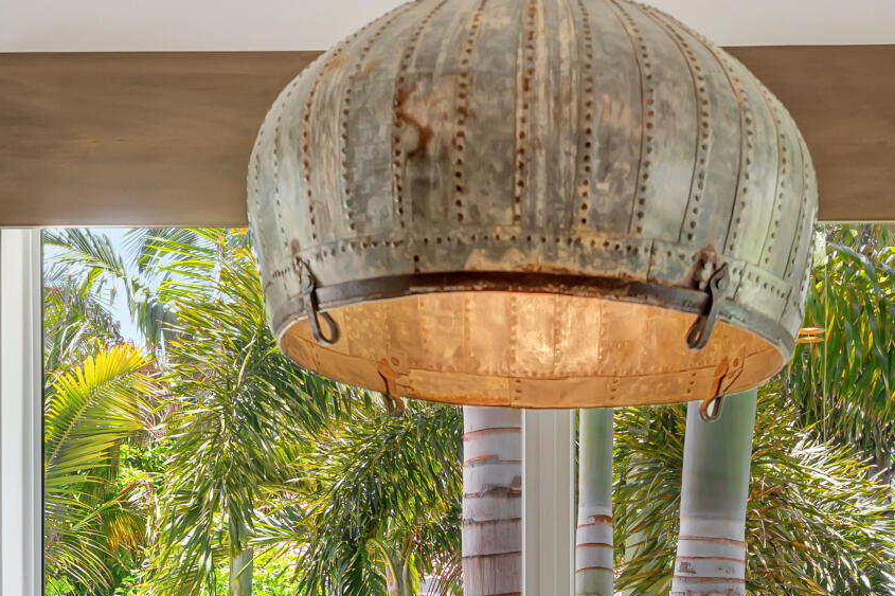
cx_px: 549
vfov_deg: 18.2
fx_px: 1765
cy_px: 719
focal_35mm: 71
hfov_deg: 28.4
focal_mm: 20
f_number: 5.6
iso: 100
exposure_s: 1/13
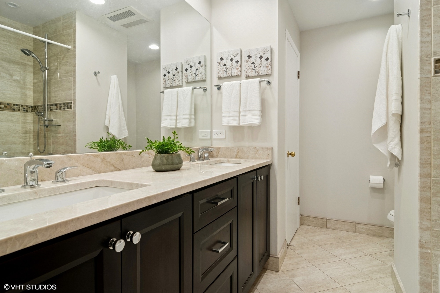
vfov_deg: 67.4
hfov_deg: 90.0
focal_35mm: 18
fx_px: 220
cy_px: 146
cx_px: 220
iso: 200
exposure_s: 1/13
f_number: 8
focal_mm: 12
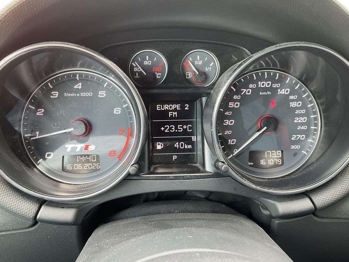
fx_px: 303
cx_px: 175
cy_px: 128
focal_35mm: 30
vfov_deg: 46.8
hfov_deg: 60.0
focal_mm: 3
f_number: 1.8
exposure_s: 1/61
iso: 50
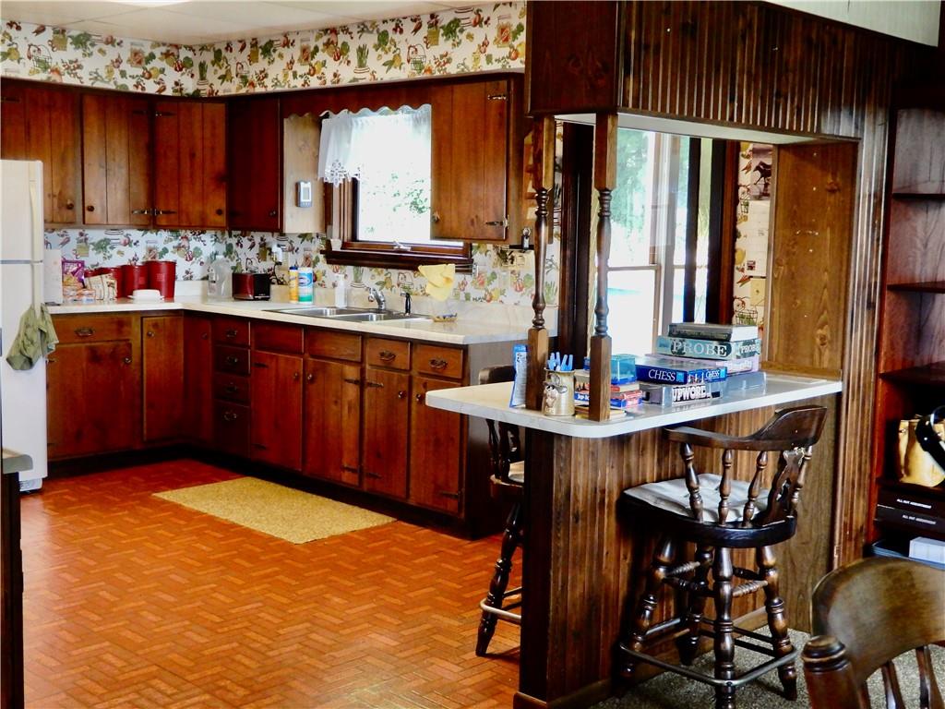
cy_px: 354
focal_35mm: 42
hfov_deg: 44.8
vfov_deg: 34.3
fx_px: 1147
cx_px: 472
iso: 400
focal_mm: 7.5
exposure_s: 1/20
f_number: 4
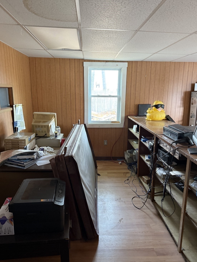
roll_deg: +0.1
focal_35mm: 25
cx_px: 97
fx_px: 190
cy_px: 133
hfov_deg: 54.9
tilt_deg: -15.8
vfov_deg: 69.4
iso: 500
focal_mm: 6.76
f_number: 1.78
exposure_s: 1/60
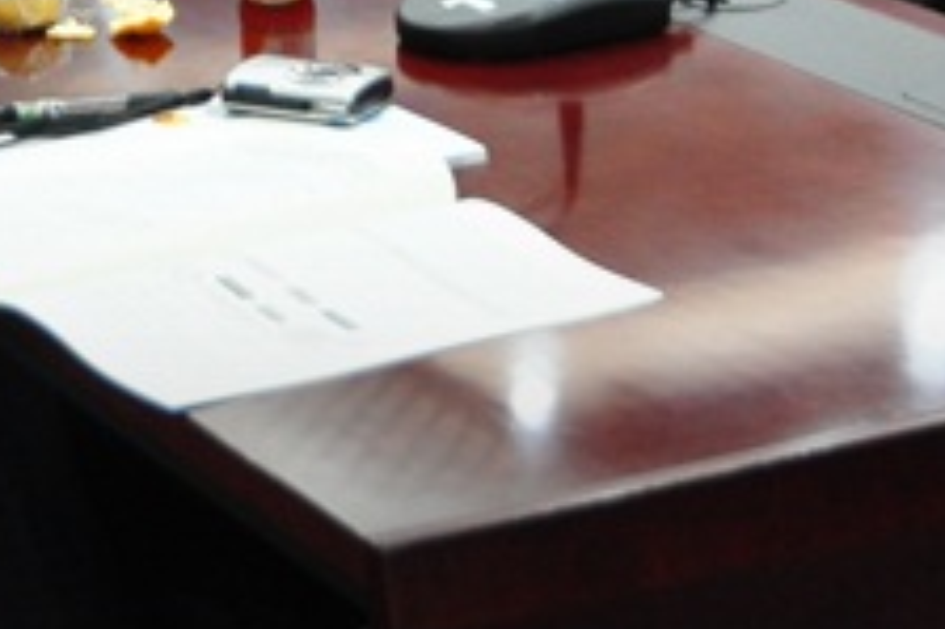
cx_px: 295
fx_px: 4386
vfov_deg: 7.8
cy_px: -701
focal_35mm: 167
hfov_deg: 12.3
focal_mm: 25
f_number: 5
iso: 800
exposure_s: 1/40
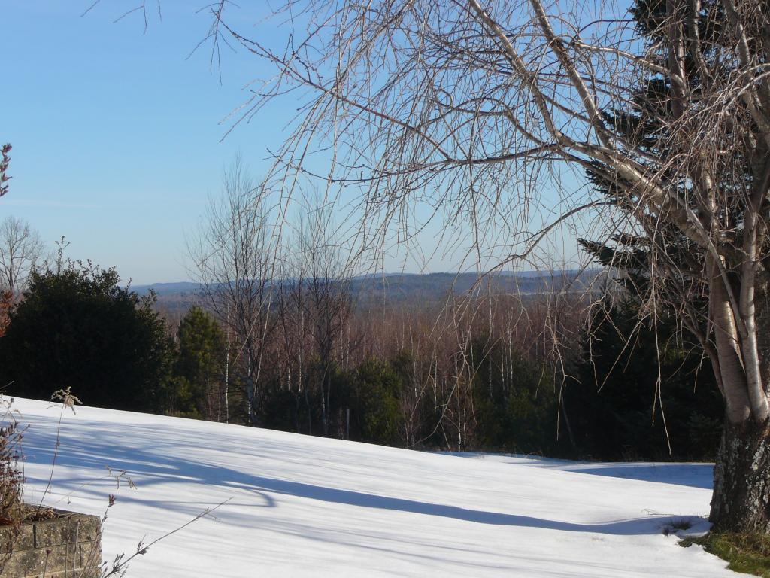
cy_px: 289
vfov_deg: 18.0
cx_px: 385
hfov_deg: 23.8
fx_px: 1824
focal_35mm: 82
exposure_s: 1/400
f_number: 6.3
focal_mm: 12.2
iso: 80
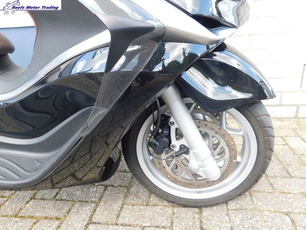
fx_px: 221
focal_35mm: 25
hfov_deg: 69.4
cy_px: 115
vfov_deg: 54.9
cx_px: 153
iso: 125
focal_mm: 4.5
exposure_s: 1/100
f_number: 3.1
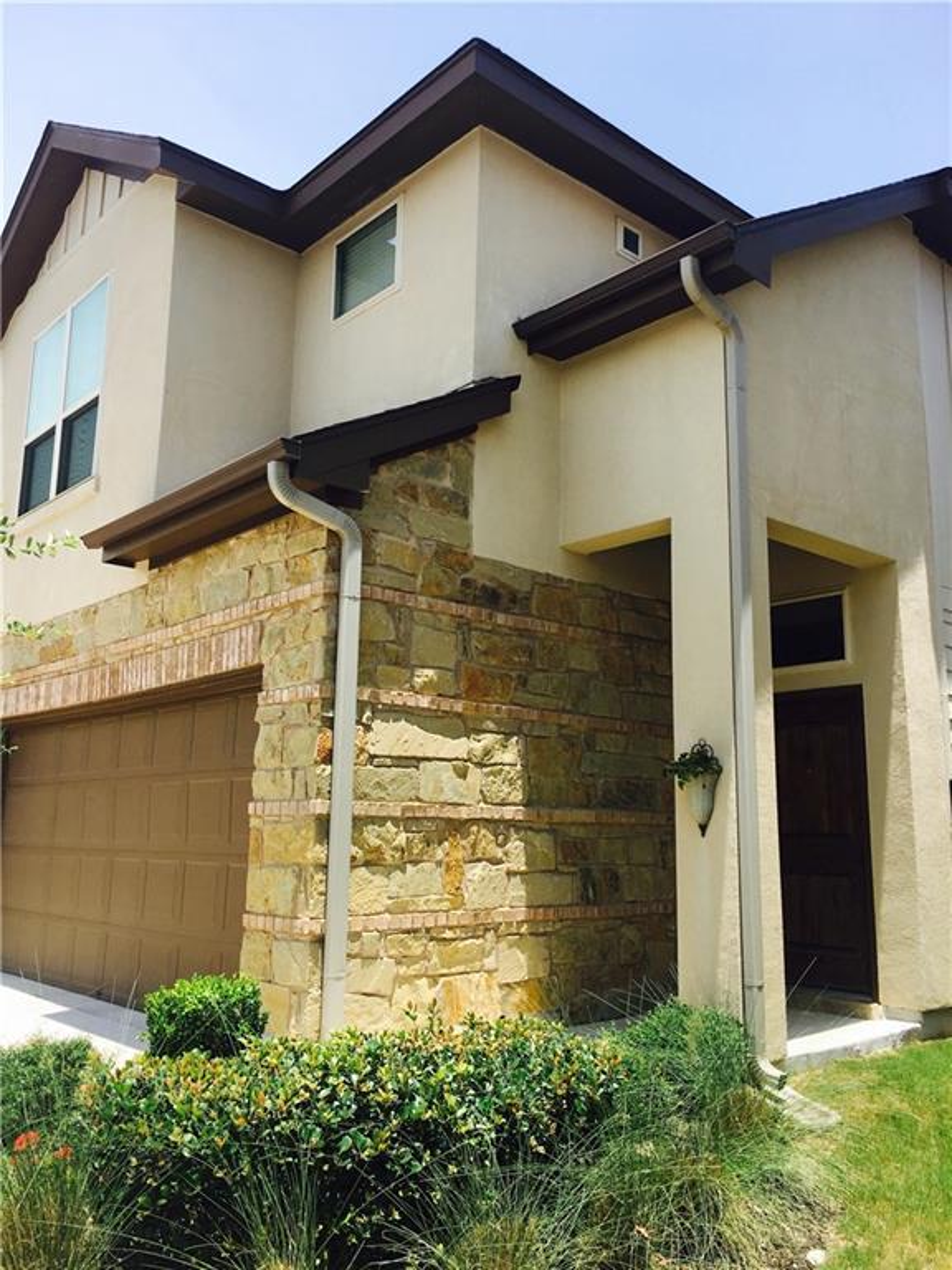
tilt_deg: +12.1
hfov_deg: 48.2
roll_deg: -0.6
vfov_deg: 61.7
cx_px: 476
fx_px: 1063
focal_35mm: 29
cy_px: 635
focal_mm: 4.15
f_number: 2.2
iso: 25
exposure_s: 1/905
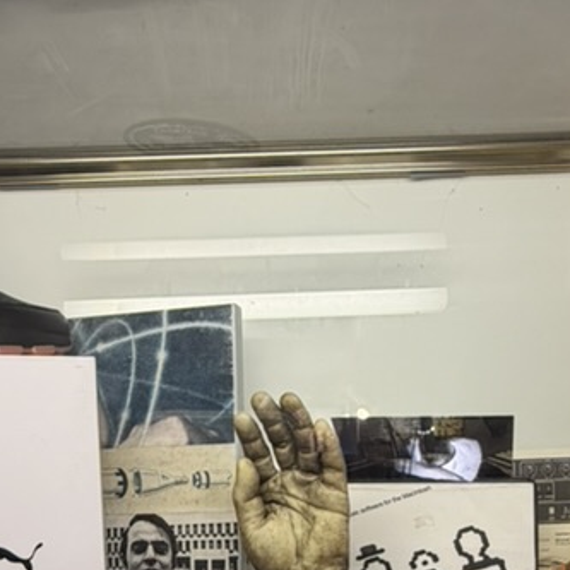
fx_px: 708
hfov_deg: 43.8
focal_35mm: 38
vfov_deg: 40.7
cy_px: 507
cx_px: 274
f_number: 2.2
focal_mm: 2.22
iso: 160
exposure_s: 1/60
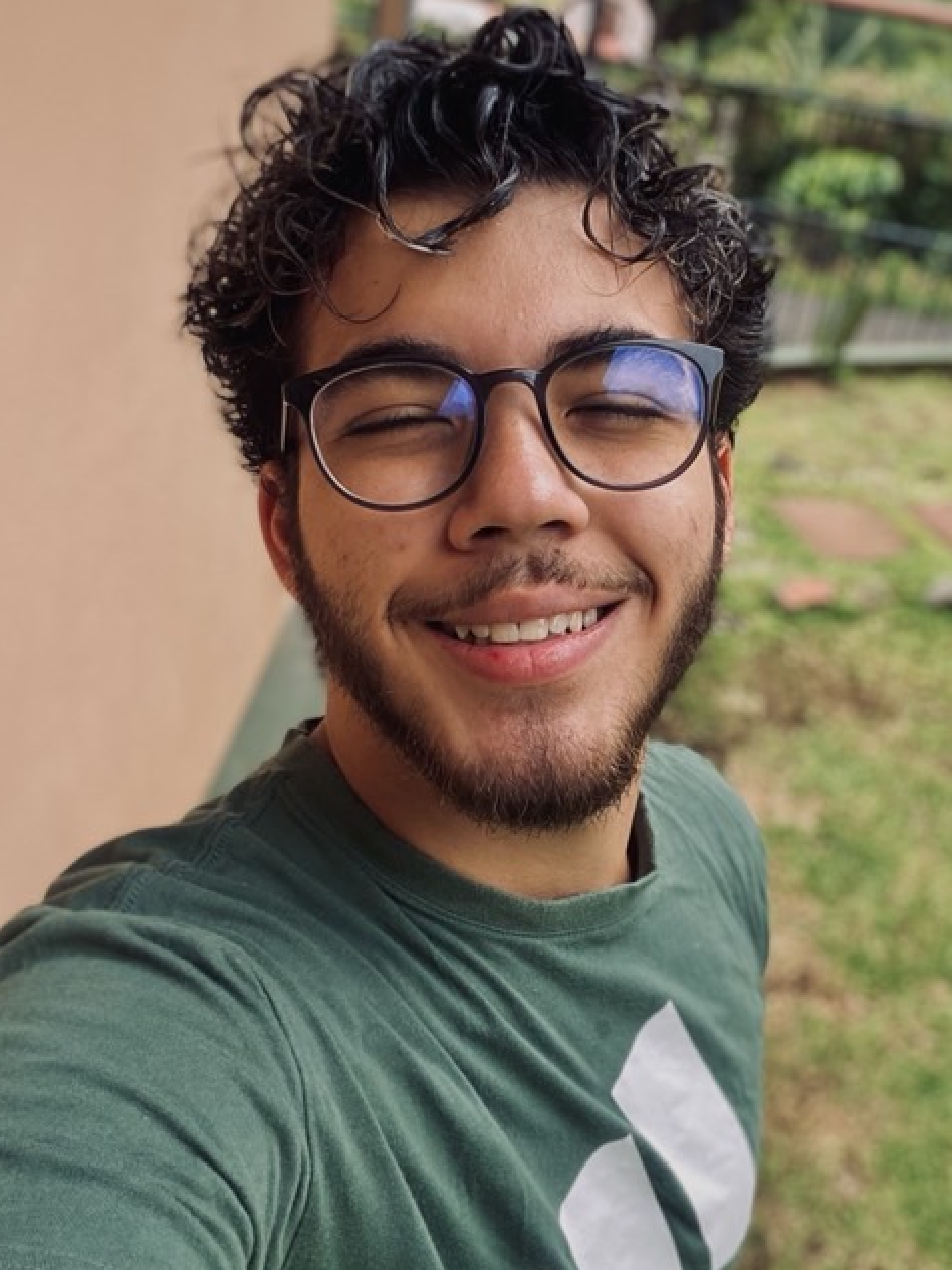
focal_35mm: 38
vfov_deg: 49.0
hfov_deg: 37.6
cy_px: 603
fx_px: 1393
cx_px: 578
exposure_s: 1/169
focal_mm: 2.71
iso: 25
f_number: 2.2
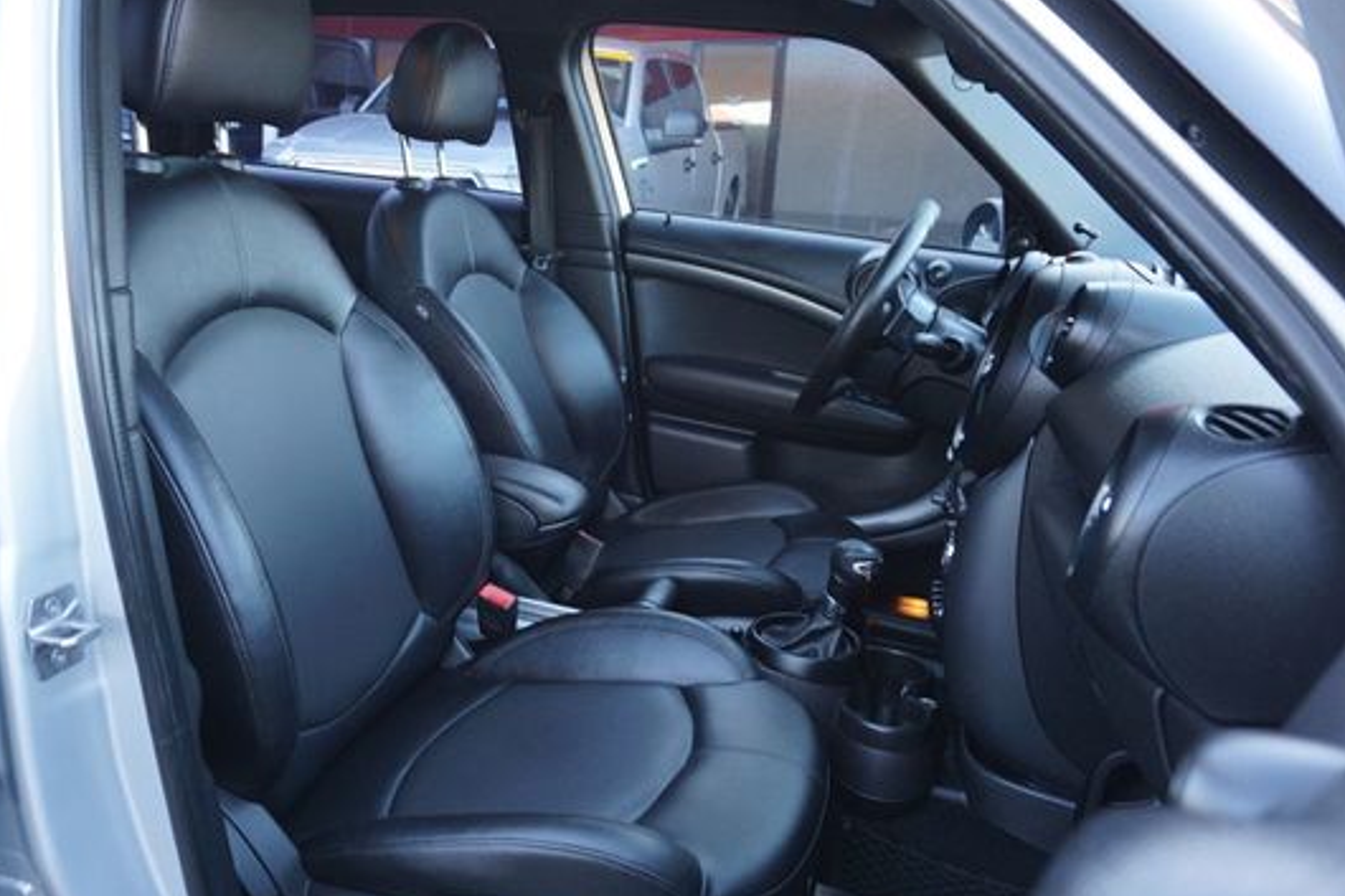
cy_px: 406
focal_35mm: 29
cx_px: 538
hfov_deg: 63.1
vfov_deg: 44.9
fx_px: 1083
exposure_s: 1/60
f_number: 4
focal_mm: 16
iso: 500
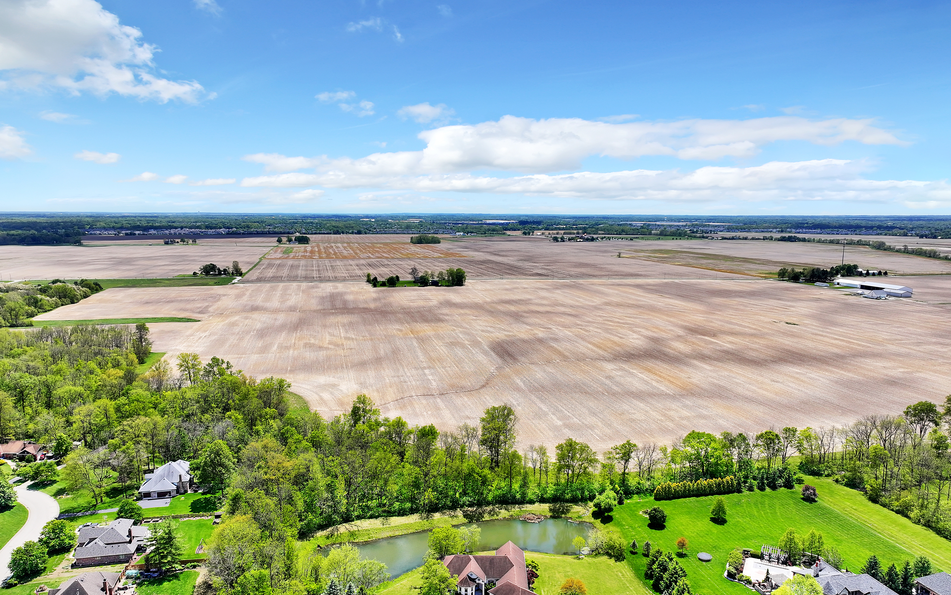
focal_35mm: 26
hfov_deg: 70.4
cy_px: 338
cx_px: 474
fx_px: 674
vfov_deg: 47.5
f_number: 2.8
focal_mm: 12.29
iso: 110
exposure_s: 1/160
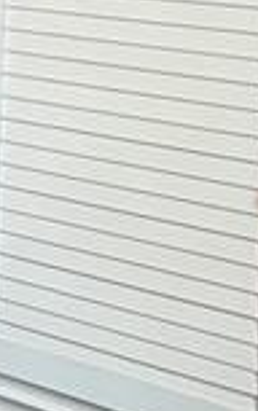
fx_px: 1111
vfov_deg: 19.1
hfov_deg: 6.4
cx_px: -1021
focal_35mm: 99
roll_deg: -2.8
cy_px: -156
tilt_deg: +0.3
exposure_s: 1/60
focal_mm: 2.22
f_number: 2.2
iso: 320
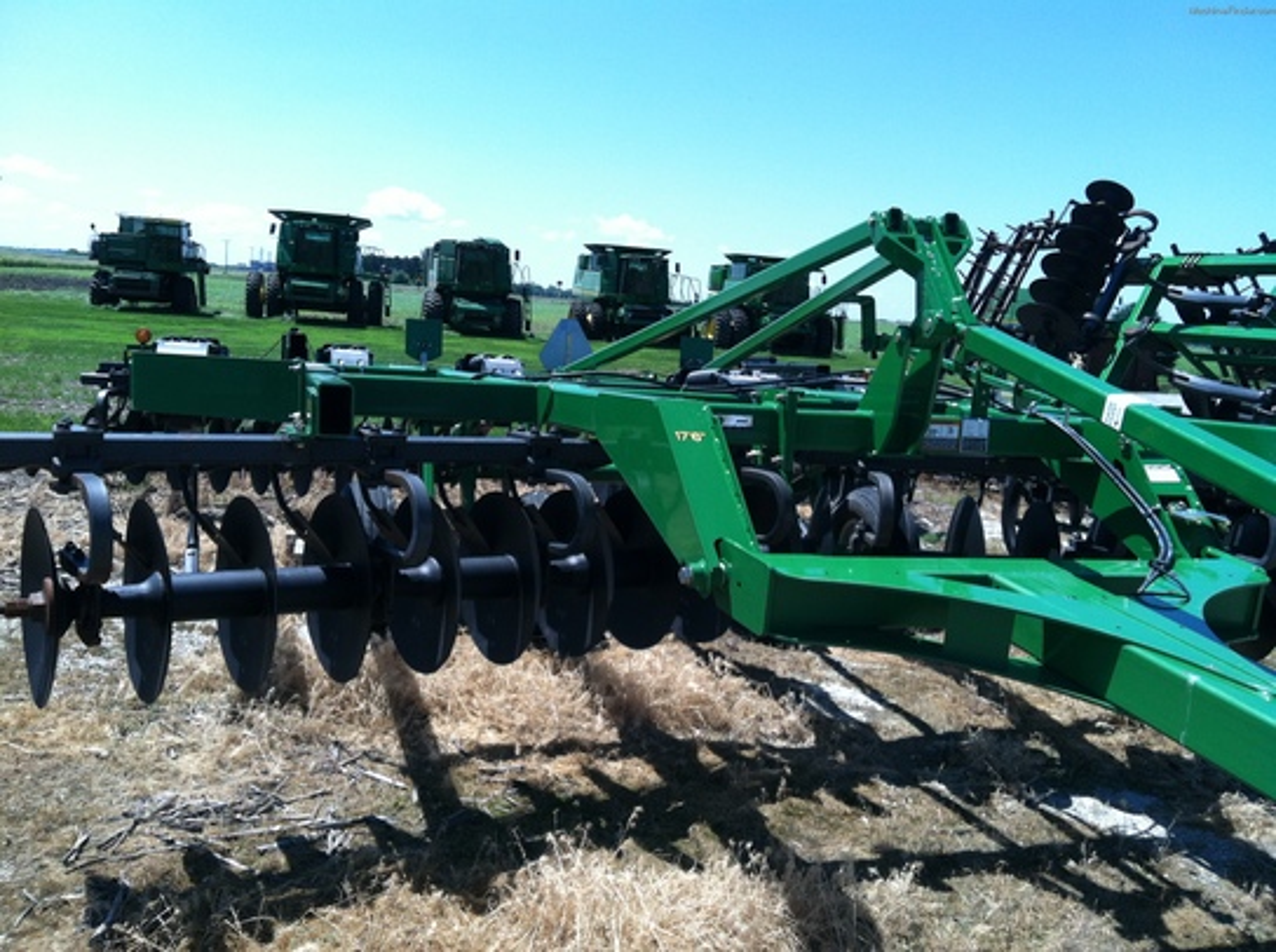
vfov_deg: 40.6
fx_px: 1288
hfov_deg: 52.7
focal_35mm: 35
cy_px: 476
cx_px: 638
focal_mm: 3.85
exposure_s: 1/895
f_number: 2.8
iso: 80
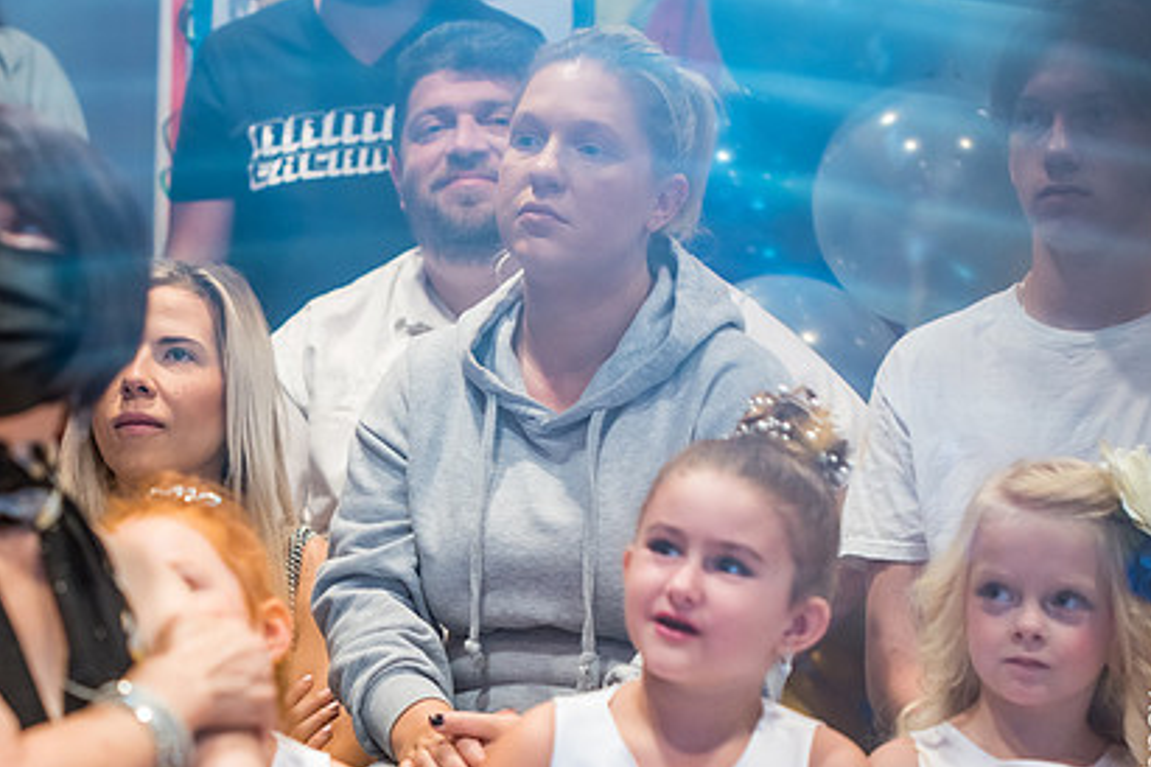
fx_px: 4508
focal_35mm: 141
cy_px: 511
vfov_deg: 9.7
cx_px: 384
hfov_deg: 14.5
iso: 1600
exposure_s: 1/80
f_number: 3.2
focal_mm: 100
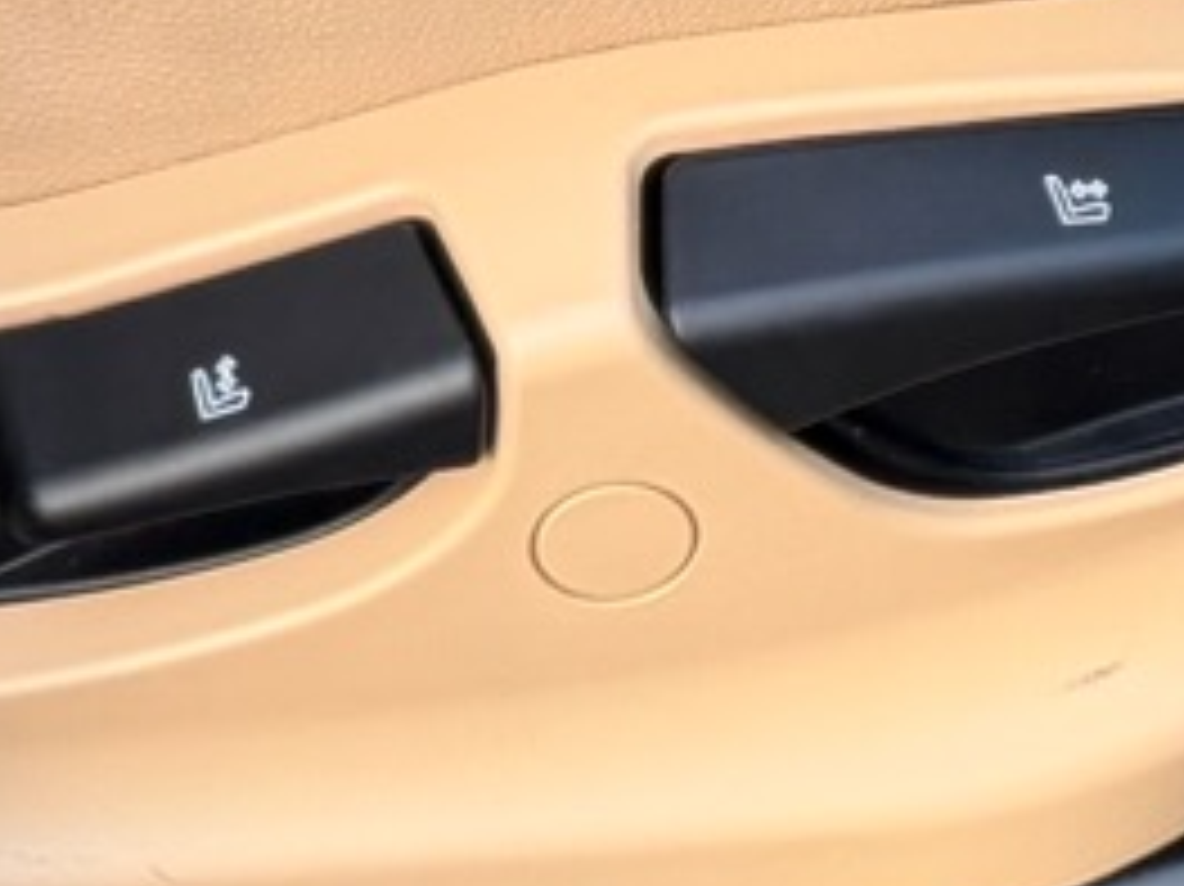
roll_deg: -1.5
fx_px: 6393
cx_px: 788
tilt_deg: -26.9
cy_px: -1570
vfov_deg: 7.2
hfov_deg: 10.6
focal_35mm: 187
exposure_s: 1/60
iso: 250
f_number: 1.78
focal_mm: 6.76
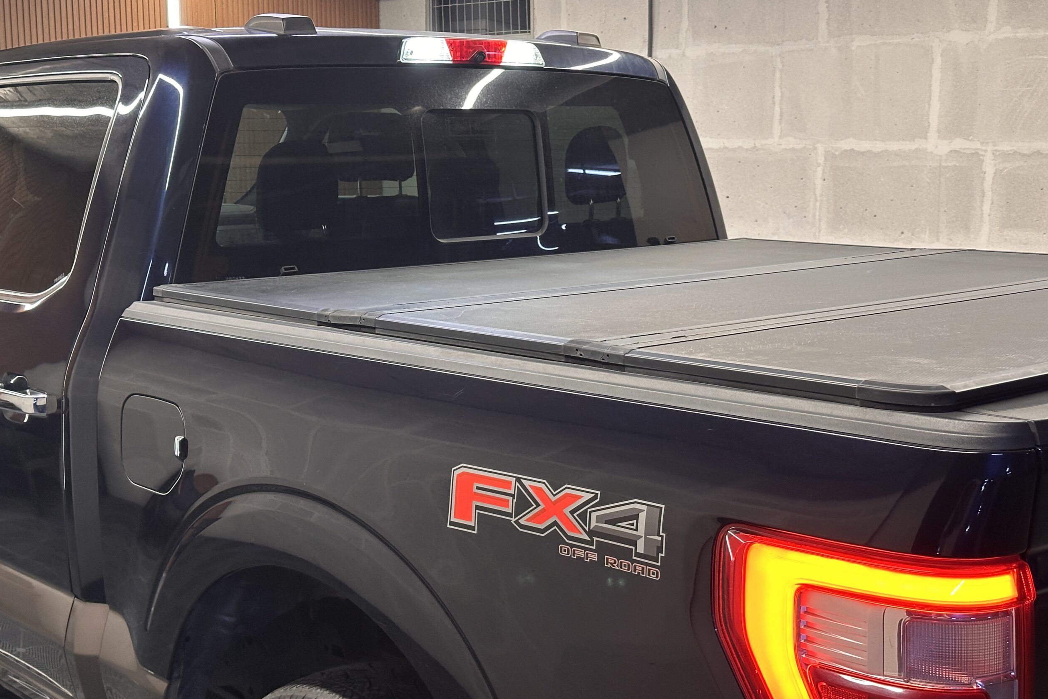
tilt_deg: -6.5
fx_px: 1485
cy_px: 309
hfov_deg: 38.9
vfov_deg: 26.5
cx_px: 527
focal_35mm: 51
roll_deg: -0.3
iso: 200
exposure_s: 1/50
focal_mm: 6.86
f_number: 1.78
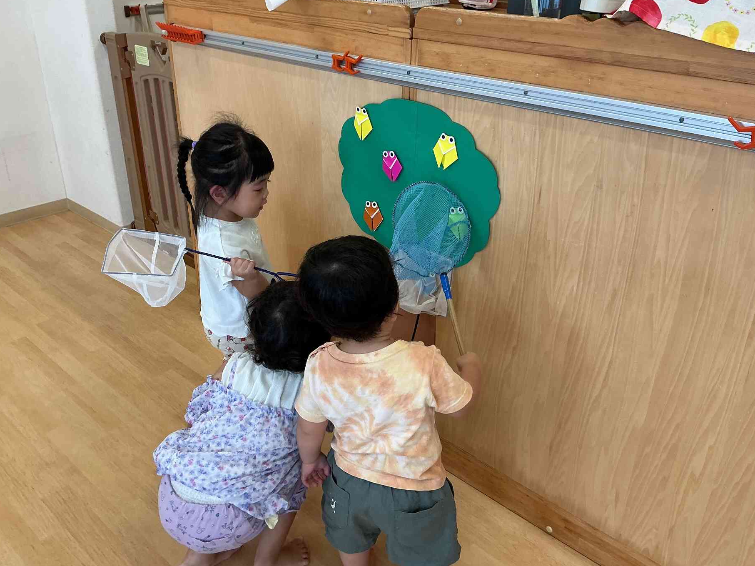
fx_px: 698
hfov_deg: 56.8
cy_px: 287
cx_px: 358
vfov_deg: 44.1
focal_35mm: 32
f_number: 1.8
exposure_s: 1/120
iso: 50
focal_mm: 3
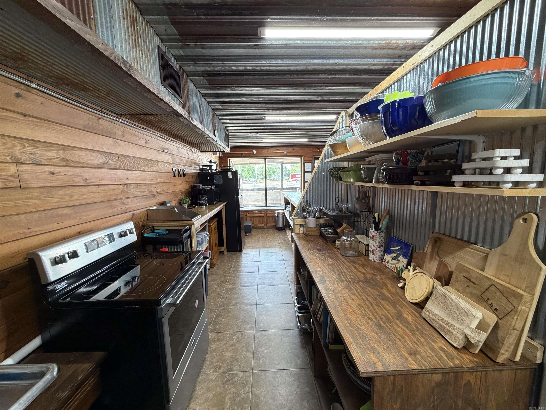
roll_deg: +0.9
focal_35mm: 14
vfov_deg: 85.7
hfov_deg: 102.1
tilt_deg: -5.9
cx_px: 273
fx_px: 221
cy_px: 205
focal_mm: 2.22
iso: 250
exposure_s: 1/60
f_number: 2.2
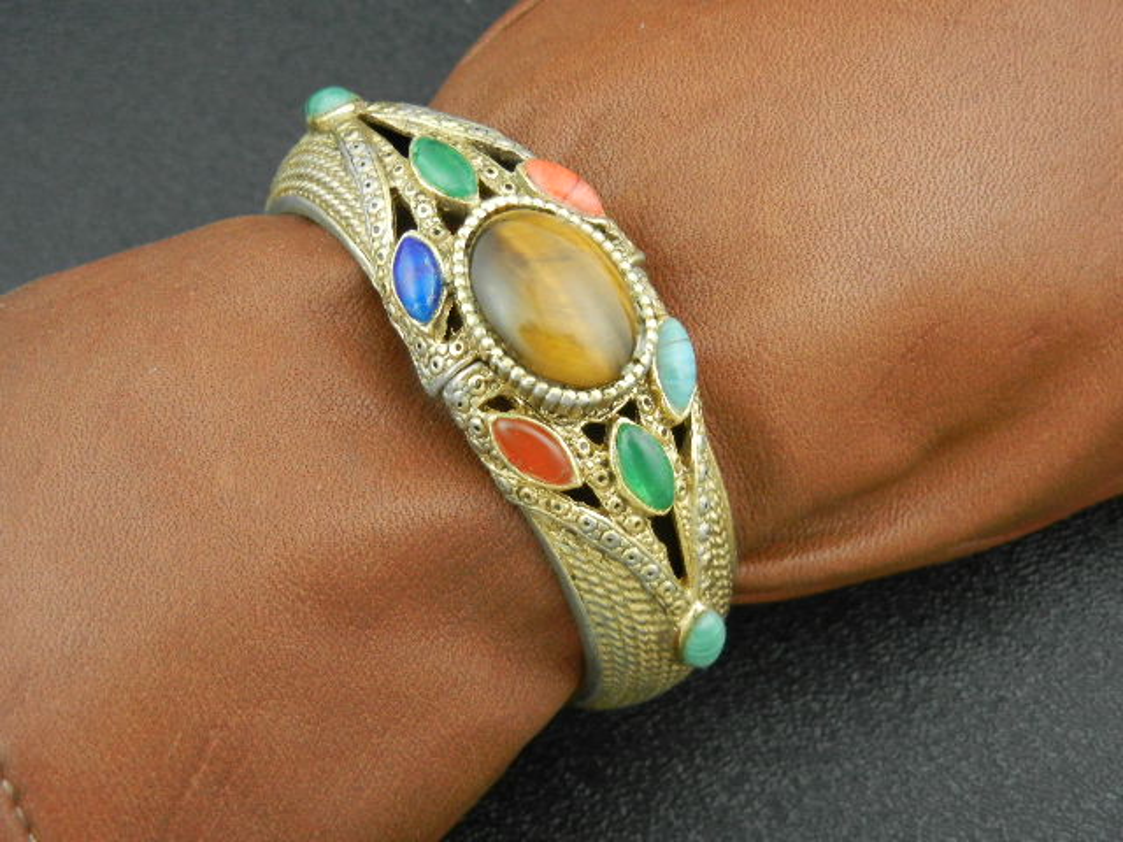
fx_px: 2206
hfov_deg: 28.6
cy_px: 421
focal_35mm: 68
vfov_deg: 21.6
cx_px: 562
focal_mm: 12.2
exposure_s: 1/3.3
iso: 200
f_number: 4.1
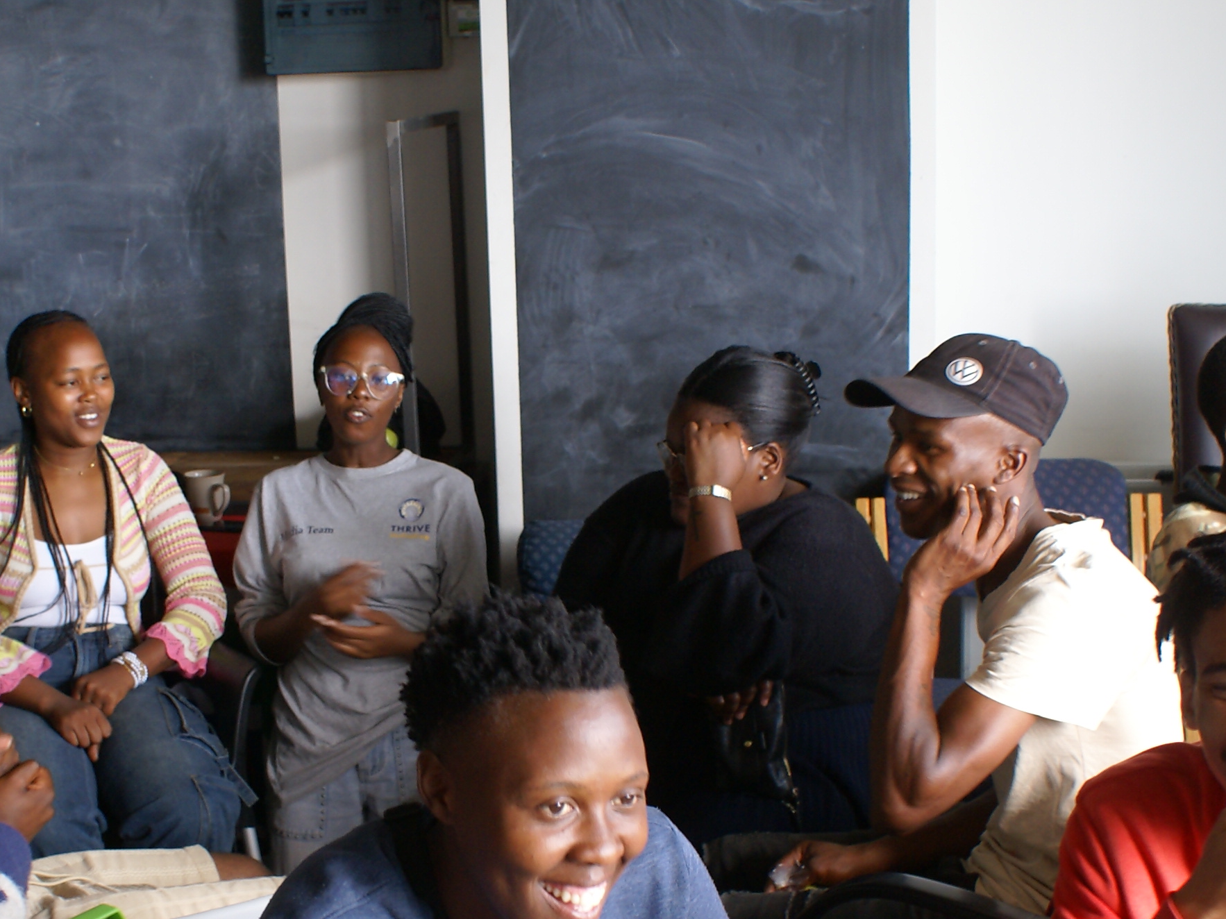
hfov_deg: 33.6
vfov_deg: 25.6
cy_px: 546
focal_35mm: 57
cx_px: 471
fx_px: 2019
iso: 200
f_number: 4
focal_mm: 18
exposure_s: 1/30
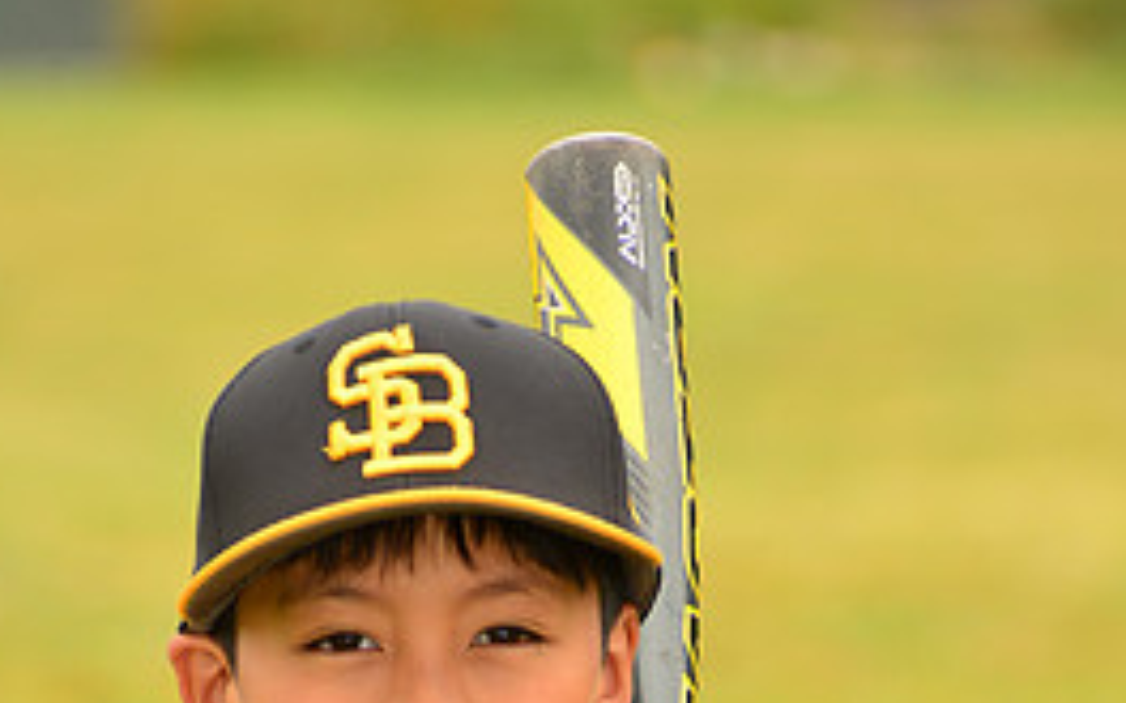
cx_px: 488
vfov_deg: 2.9
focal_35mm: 448
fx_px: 13748
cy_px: 1112
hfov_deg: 4.7
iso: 125
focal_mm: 200
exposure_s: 1/250
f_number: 6.3
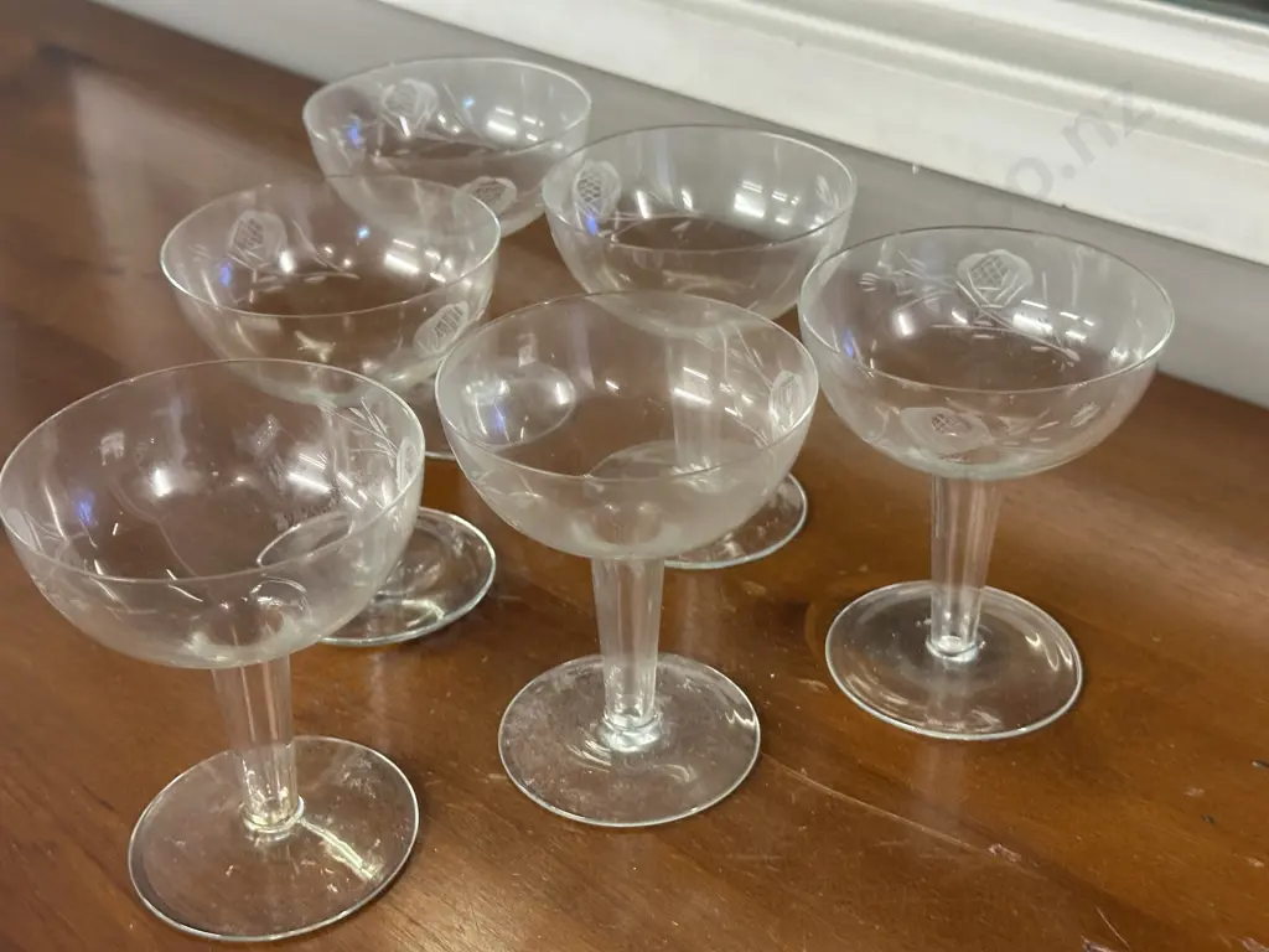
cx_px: 634
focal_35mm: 48
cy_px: 476
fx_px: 1760
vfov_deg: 30.3
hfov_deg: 39.7
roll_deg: +1.8
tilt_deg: -32.1
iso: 250
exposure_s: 1/50
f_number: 1.78
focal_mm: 6.86
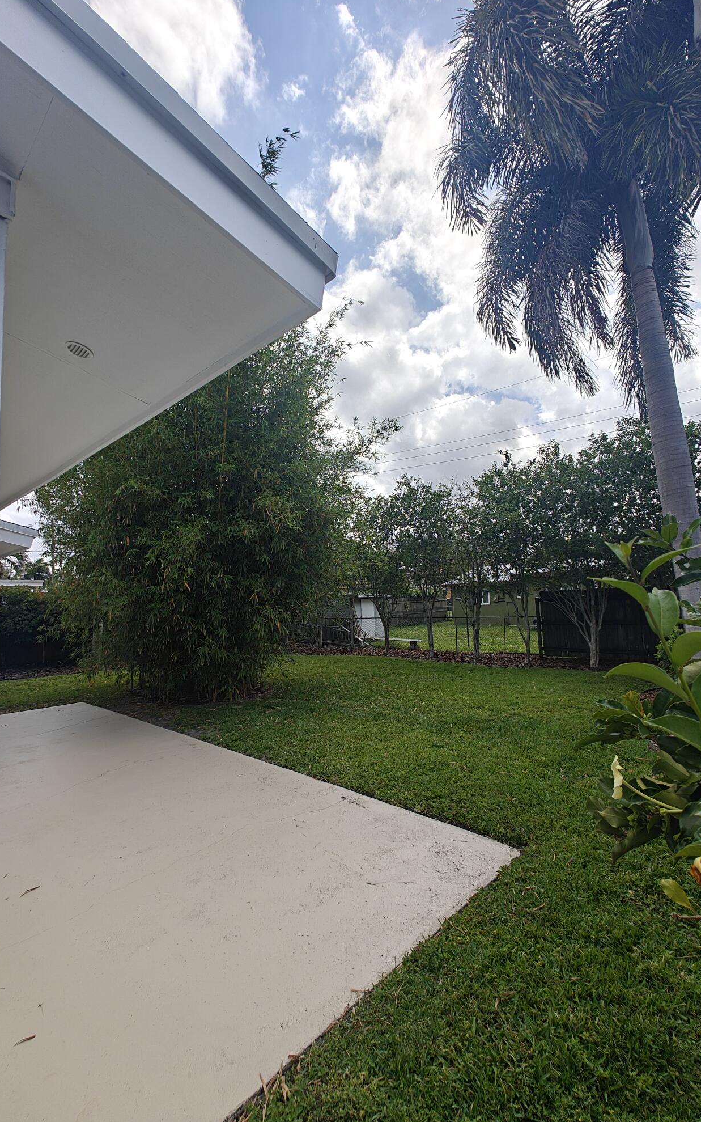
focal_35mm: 15
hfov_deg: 74.8
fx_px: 458
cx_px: 345
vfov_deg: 101.5
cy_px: 561
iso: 64
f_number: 2.2
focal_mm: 2.62
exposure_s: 1/1917
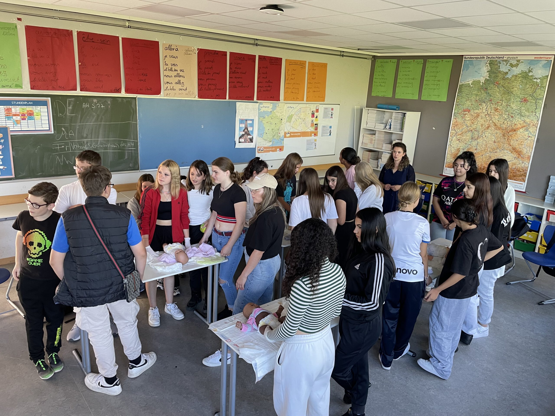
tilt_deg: -16.9
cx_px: 278
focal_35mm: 26
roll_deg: -4.2
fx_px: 417
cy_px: 208
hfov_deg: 67.3
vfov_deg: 53.1
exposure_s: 1/69
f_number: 1.6
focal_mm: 4.2
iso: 125
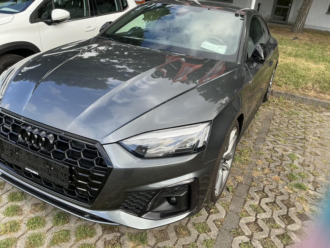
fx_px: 267
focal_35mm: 28
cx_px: 165
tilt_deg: -24.4
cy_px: 124
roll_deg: -6.5
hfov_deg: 63.4
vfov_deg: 49.7
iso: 25
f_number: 1.8
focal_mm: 3
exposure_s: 1/333
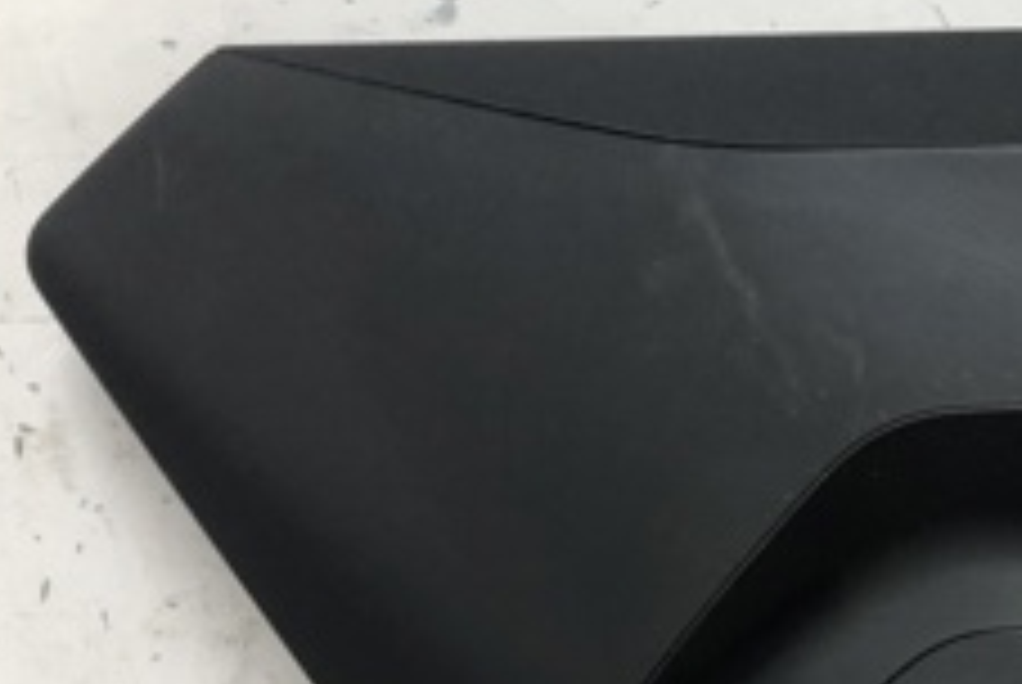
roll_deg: +3.2
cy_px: 662
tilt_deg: -19.7
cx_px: 1337
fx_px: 2331
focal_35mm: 82
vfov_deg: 16.4
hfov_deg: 22.1
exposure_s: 1/25
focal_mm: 4
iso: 40
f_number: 1.8
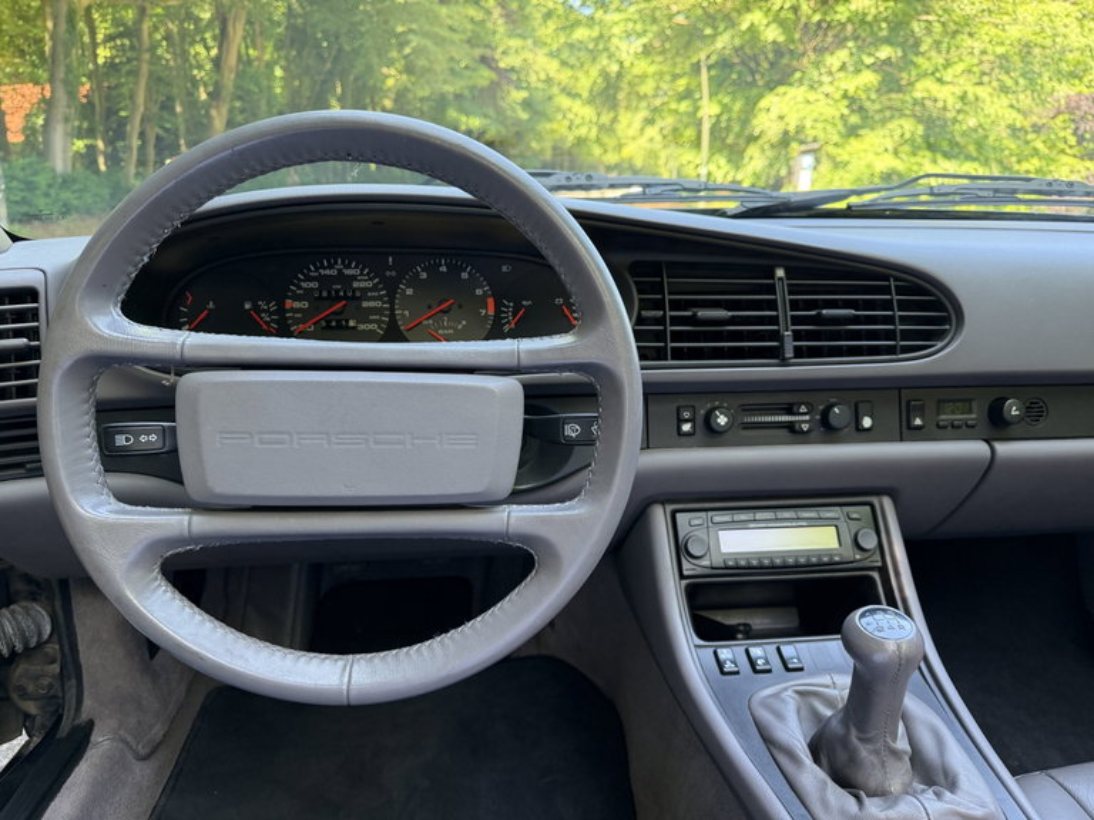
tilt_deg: -18.2
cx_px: 547
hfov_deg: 71.6
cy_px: 410
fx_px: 758
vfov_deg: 56.8
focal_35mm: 24
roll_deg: +1.0
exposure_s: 1/103
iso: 200
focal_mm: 6.76
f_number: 1.78
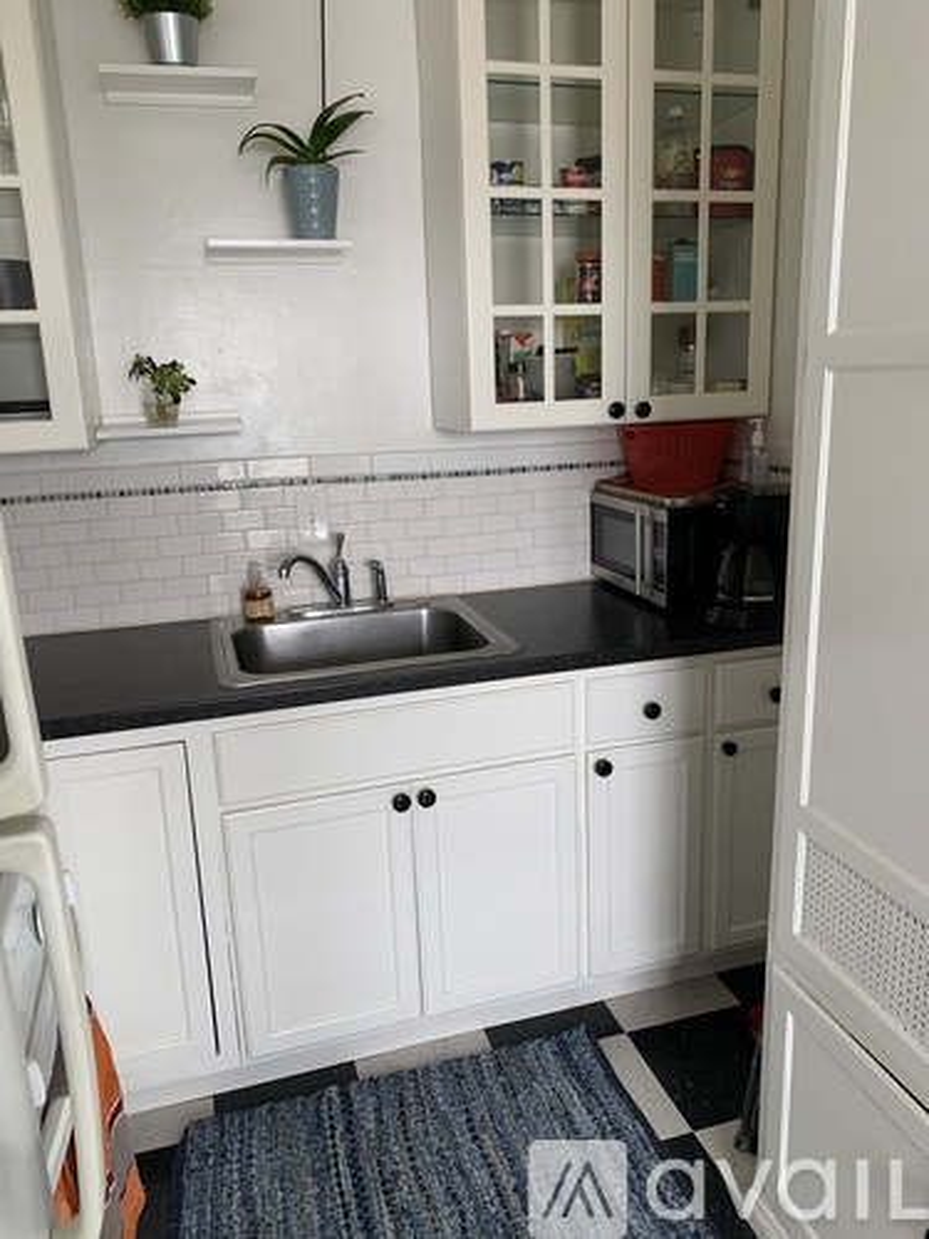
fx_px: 930
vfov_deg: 67.3
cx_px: 464
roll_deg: +2.6
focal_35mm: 26
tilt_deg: -13.2
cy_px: 620
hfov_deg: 53.1
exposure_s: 1/105
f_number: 1.8
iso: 100
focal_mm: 4.25
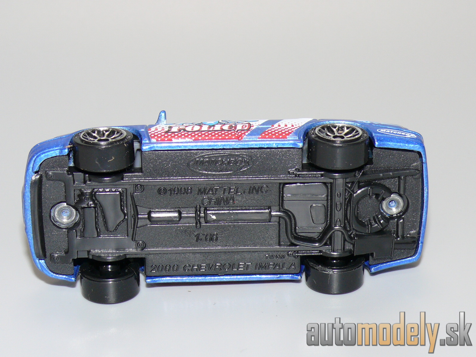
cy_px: 178
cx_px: 238
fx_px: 1513
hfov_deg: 17.9
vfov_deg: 13.5
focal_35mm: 110
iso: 100
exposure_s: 1/30
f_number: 4
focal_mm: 14
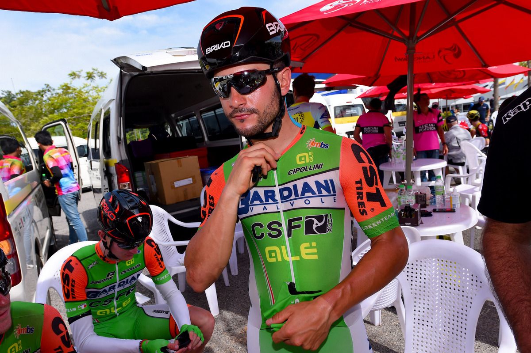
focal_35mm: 24
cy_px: 176
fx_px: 354
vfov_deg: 53.1
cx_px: 266
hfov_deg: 73.8
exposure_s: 1/800
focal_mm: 24
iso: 400
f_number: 8
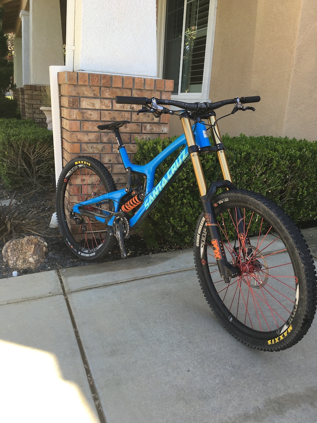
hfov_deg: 48.2
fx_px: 354
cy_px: 212
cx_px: 158
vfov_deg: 61.7
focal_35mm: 29
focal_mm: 4.15
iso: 25
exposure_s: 1/166
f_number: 2.2
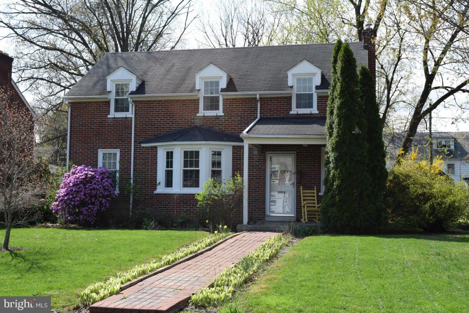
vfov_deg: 28.1
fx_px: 625
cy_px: 156
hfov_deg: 41.1
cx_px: 234
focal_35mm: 48
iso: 200
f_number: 9
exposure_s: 1/320
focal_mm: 32
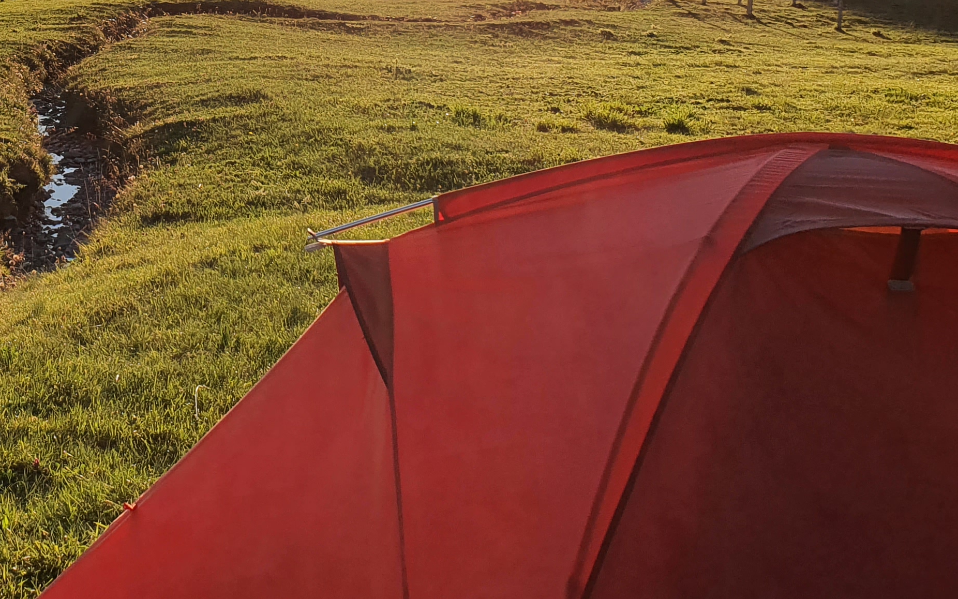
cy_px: -38
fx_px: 1567
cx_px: 117
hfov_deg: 32.5
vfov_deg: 20.7
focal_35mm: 60
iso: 50
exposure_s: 1/1204
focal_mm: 4.32
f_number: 2.4
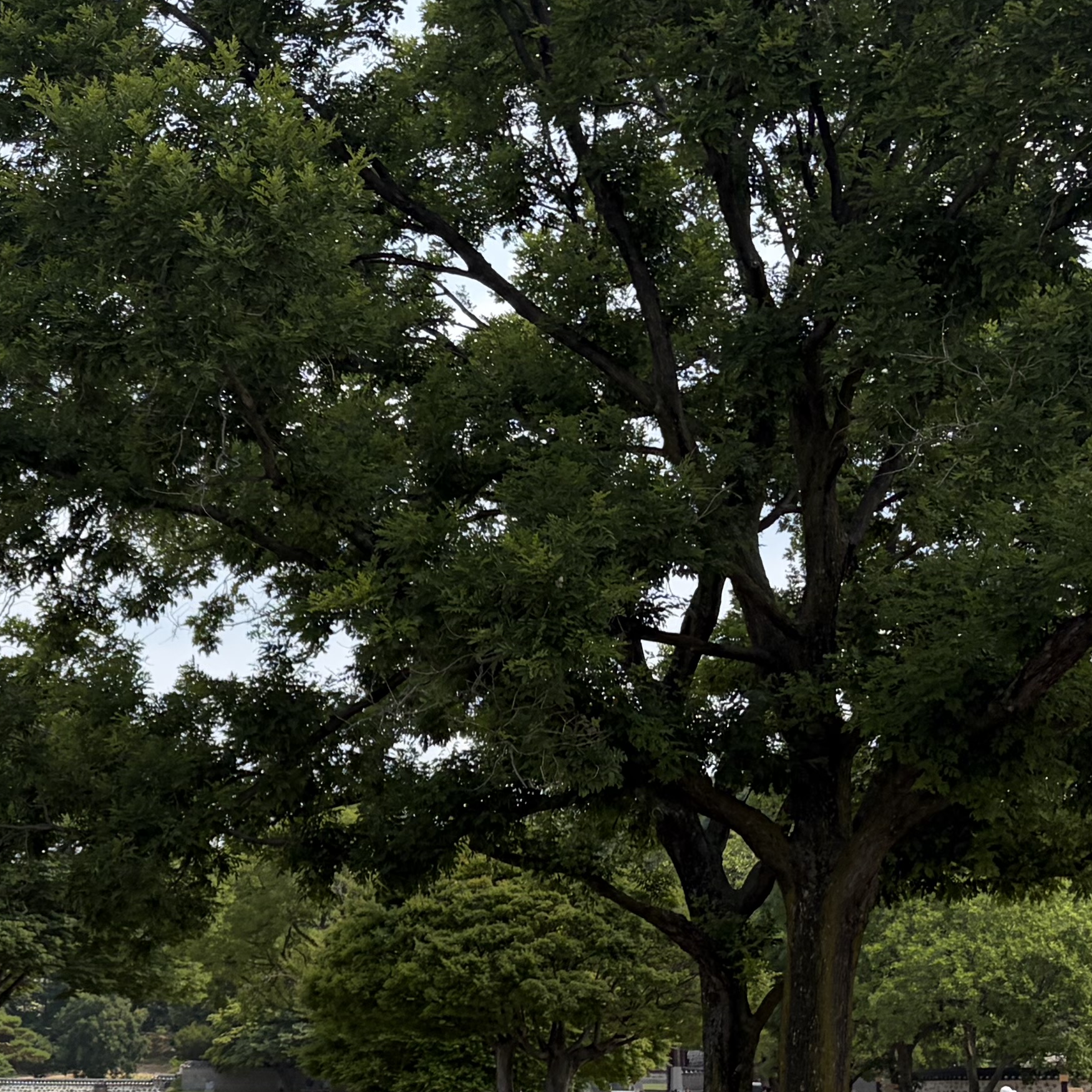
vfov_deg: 22.8
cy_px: 822
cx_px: -224
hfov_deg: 21.4
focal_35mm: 75
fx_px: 2677
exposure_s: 1/4608
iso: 50
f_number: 1.6
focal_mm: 5.96
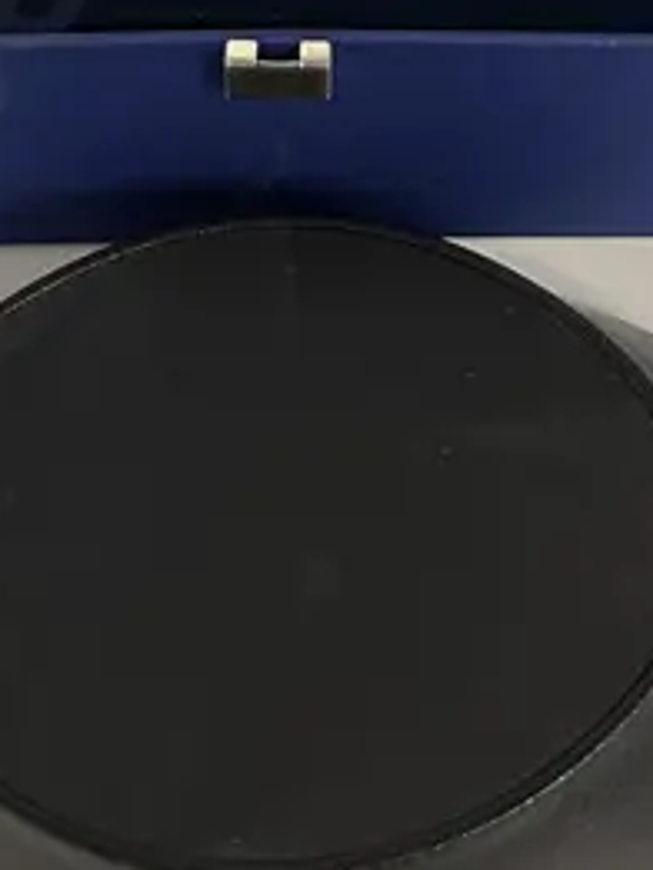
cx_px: 420
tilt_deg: -45.1
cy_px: -550
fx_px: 2362
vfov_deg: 17.9
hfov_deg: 15.7
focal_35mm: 94
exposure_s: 1/50
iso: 250
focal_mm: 6.86
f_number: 1.78
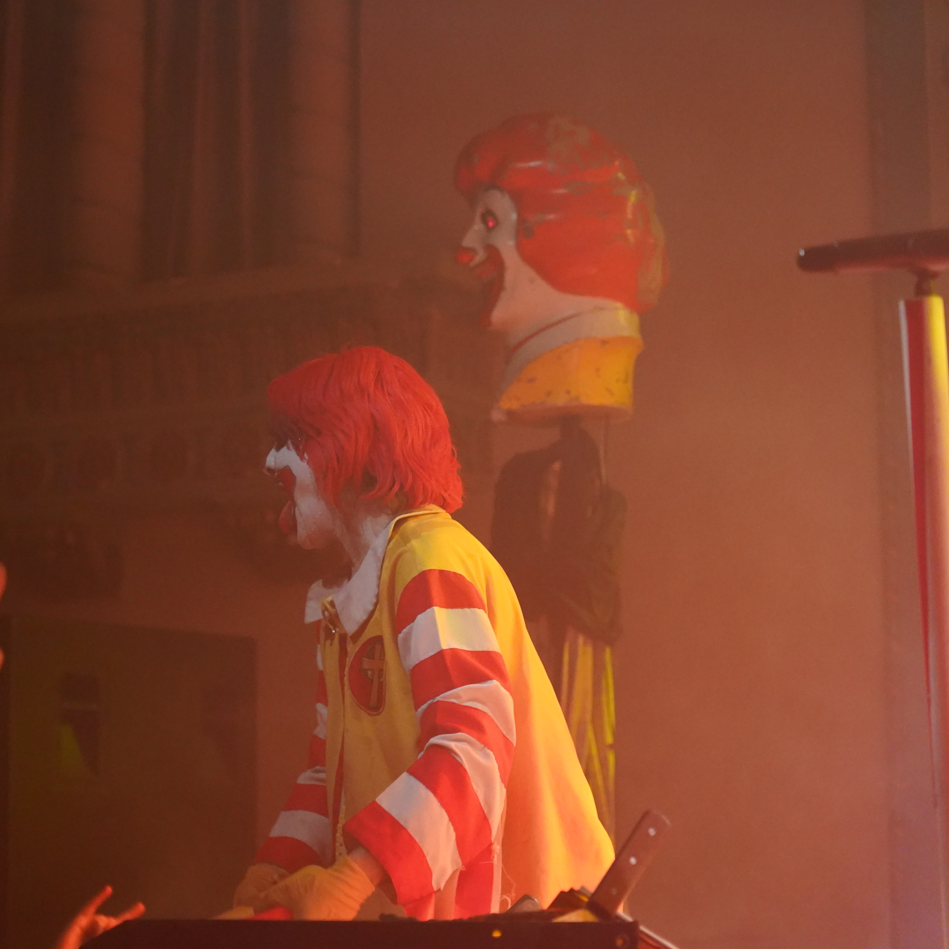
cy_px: 475
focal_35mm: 119
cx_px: 277
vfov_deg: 14.7
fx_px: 3691
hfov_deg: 14.6
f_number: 4
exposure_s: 1/160
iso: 8000
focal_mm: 93
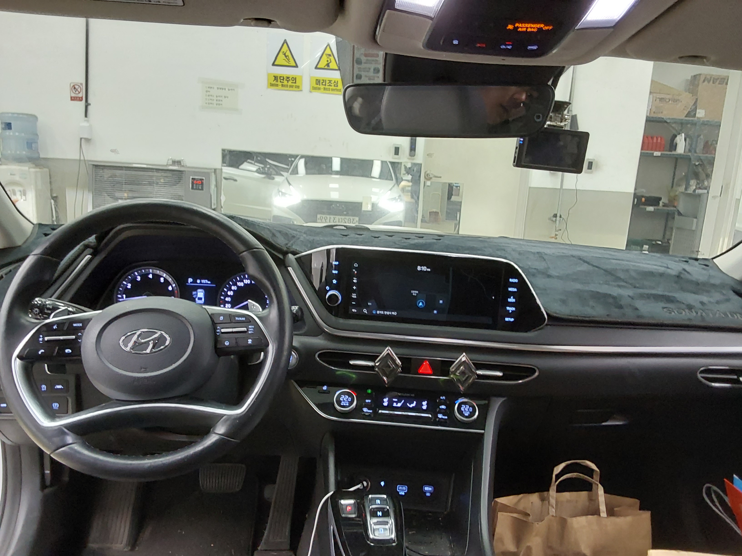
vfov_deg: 49.7
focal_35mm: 28
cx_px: 371
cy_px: 278
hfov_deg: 63.4
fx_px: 600
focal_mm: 2.91
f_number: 1.9
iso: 400
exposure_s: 1/40
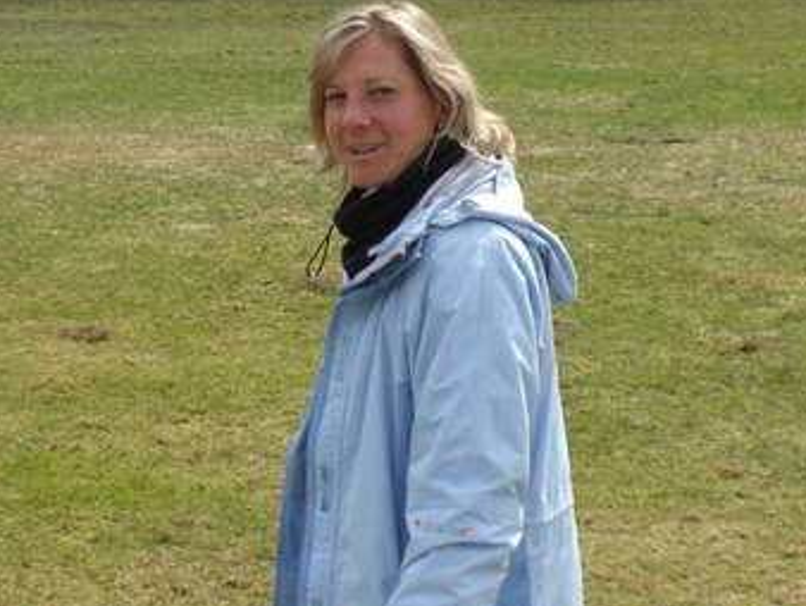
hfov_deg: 22.0
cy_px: 52
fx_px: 2074
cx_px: 391
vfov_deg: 16.4
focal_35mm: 89
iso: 50
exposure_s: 1/320
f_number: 4.4
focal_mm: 6.3
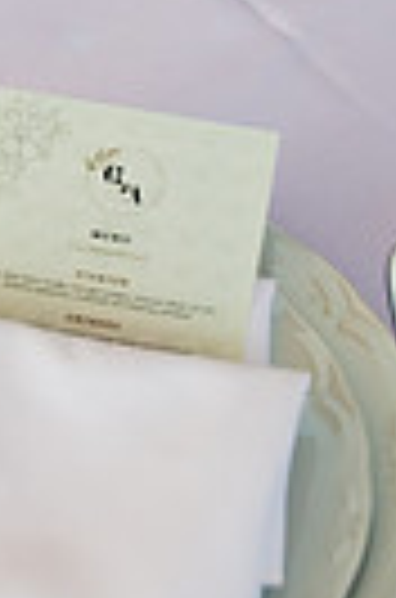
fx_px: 2023
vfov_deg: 16.5
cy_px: 9
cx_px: 25
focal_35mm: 122
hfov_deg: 11.1
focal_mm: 24
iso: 200
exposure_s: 1/2000
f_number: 4
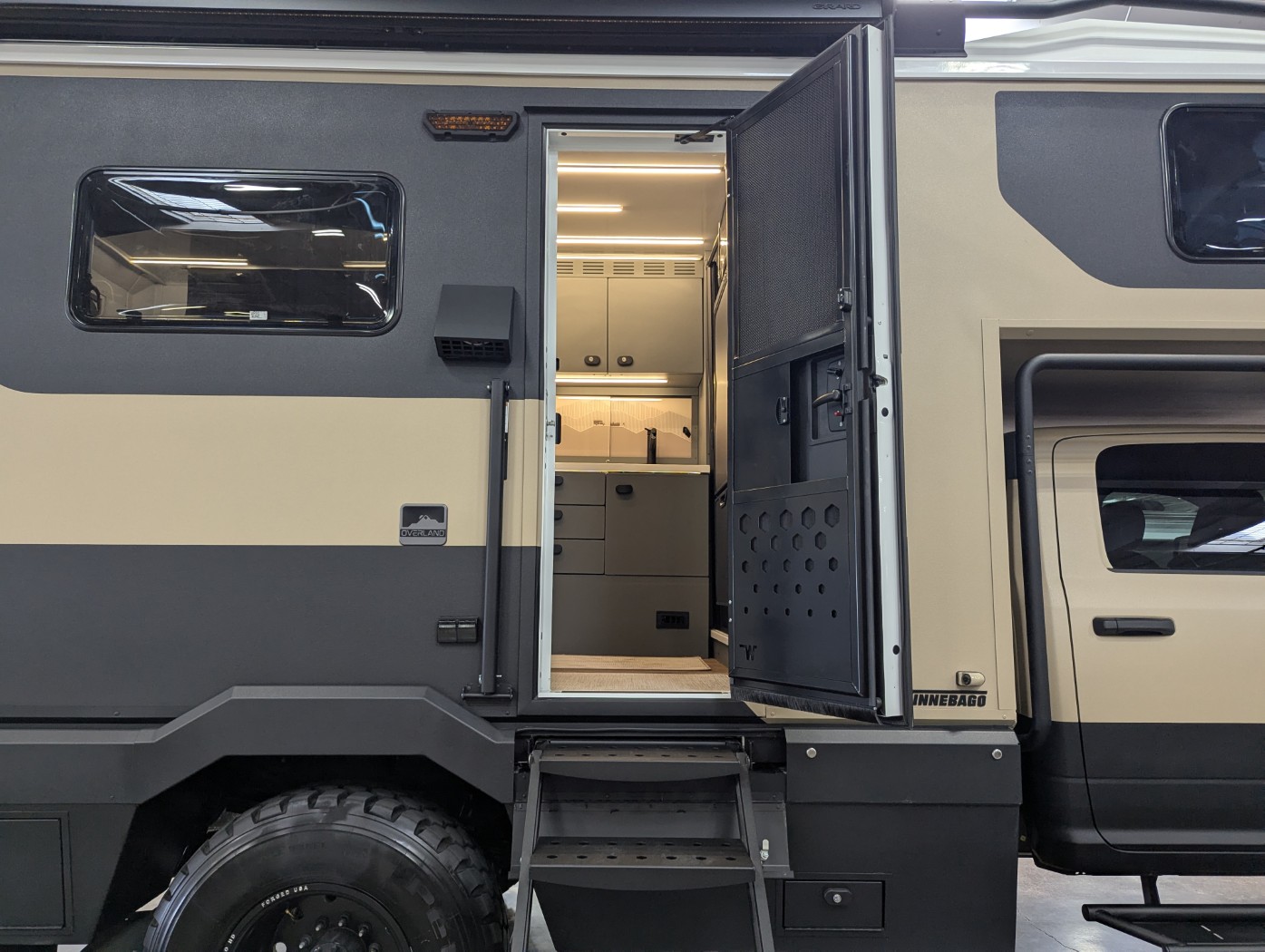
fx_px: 878
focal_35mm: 24
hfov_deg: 71.5
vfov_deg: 56.9
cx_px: 632
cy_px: 476
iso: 130
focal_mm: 6.81
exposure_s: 1/129
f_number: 1.85
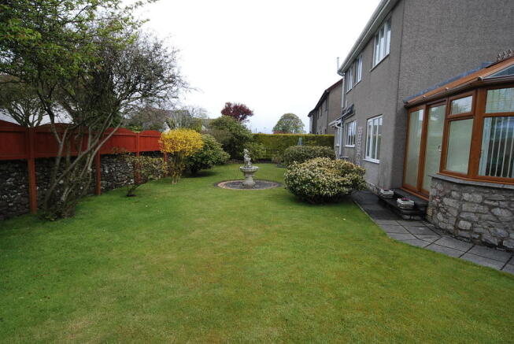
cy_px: 172
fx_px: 257
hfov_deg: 89.9
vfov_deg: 67.5
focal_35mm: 18
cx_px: 257
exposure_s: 1/160
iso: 100
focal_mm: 12
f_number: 6.3
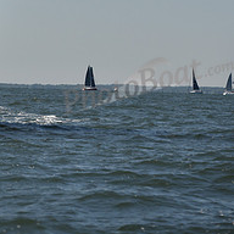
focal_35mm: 333
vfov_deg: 5.2
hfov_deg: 5.2
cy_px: -87
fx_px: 2547
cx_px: -1
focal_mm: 130
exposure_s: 1/1250
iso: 250
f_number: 4
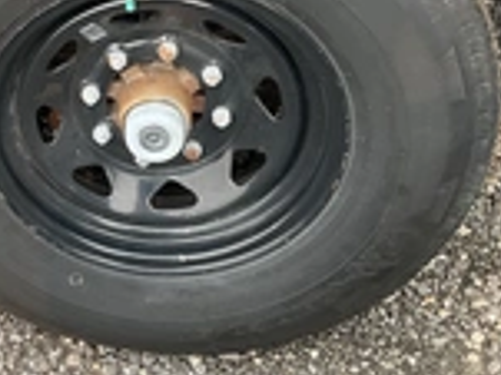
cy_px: 70
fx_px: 1114
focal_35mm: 77
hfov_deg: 23.2
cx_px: -100
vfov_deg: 18.9
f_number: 1.8
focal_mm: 3
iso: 20
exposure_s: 1/122
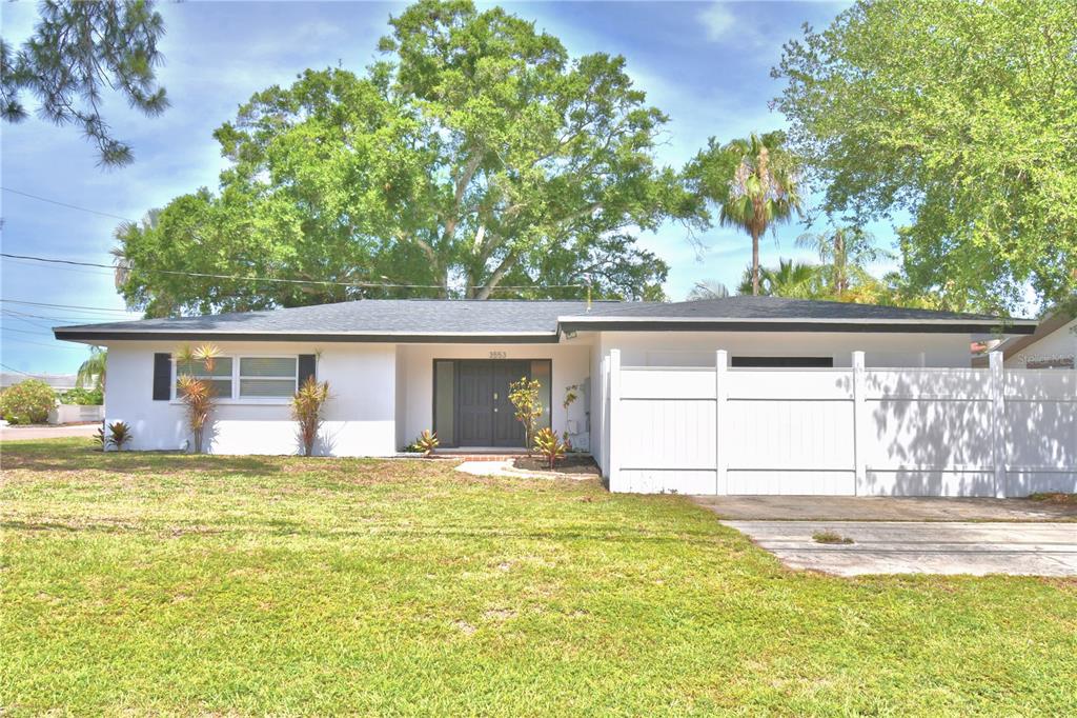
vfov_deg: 43.6
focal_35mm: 30
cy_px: 359
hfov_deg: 61.9
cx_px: 538
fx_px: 897
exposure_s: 1/250
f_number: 11
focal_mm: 20
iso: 100
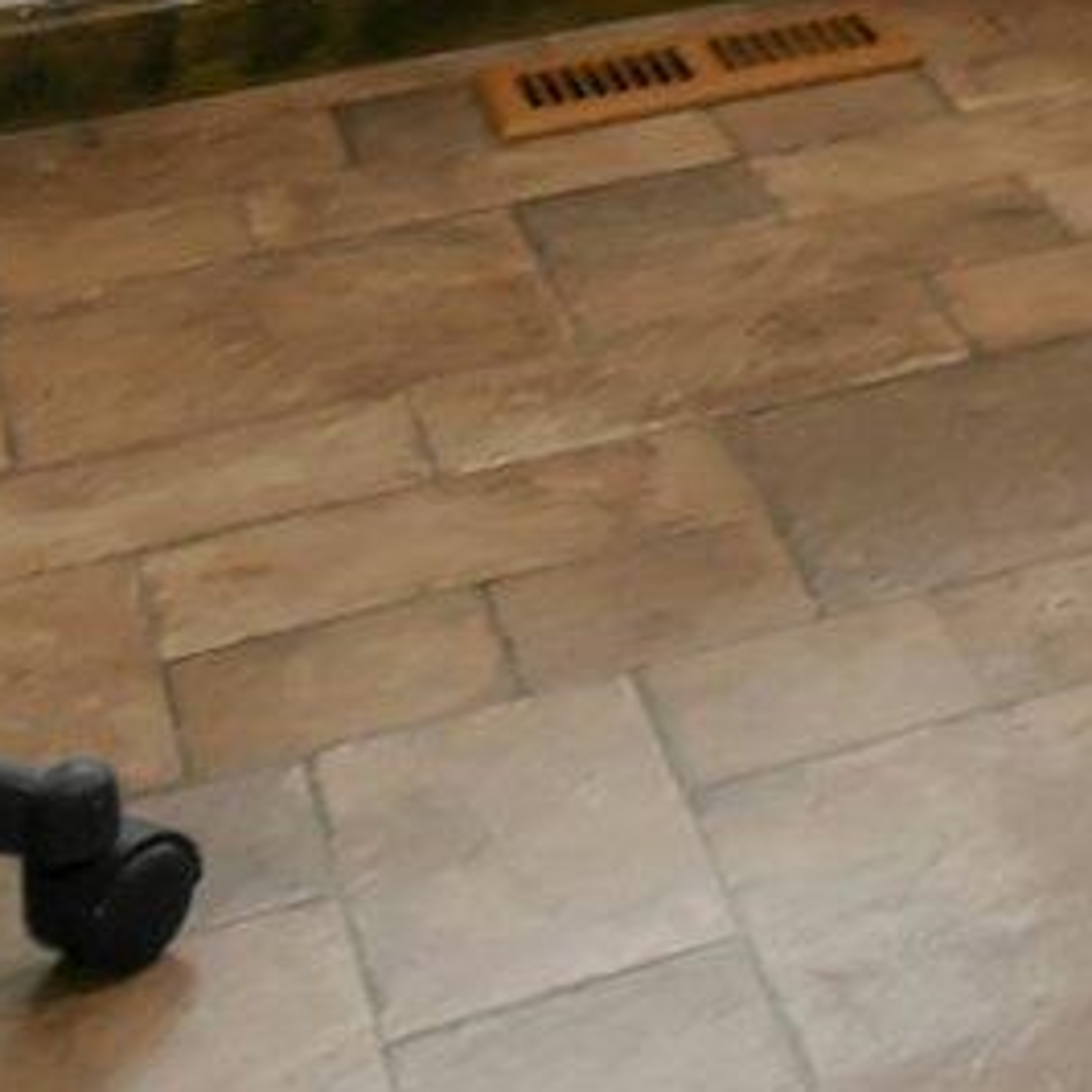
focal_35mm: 98
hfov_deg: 14.5
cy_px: -1357
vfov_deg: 13.8
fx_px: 3498
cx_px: 2217
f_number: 7.1
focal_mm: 10
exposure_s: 1/15
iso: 640
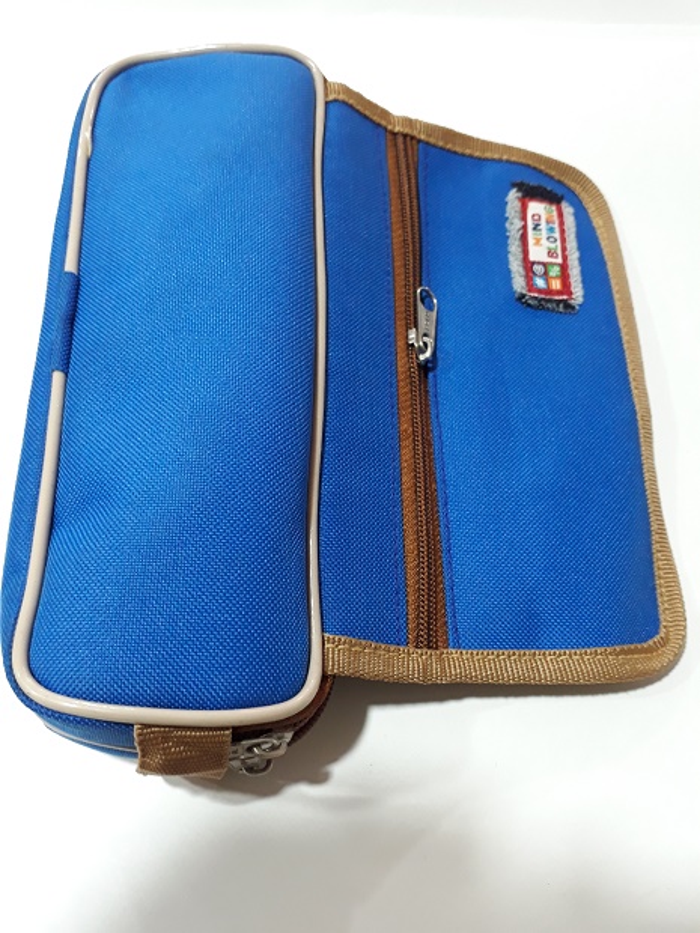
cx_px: 350
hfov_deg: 51.4
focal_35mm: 27
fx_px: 728
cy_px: 466
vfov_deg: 65.3
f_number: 1.9
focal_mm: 3.6
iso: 200
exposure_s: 1/25
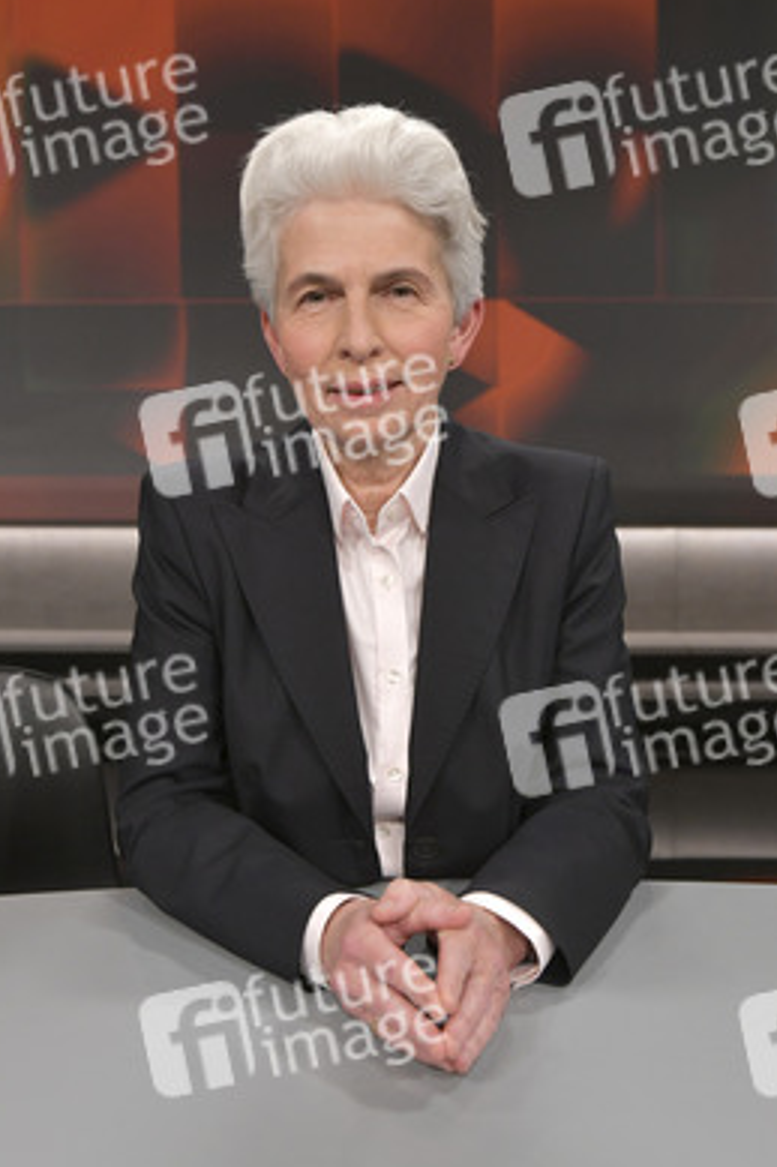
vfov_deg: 53.2
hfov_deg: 36.8
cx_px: 381
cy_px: 576
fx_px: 1166
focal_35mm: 36
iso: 2500
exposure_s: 1/200
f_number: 6.3
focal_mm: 35
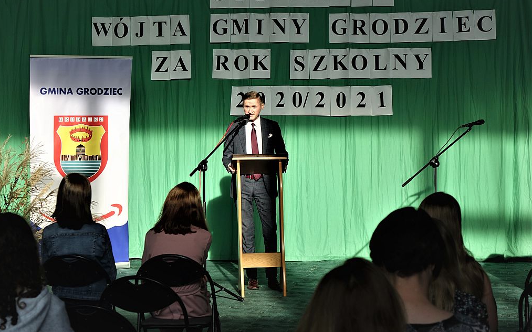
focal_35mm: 101
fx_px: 1464
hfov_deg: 20.6
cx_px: 264
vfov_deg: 13.0
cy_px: 157
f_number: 4
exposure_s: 1/250
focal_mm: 36
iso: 125
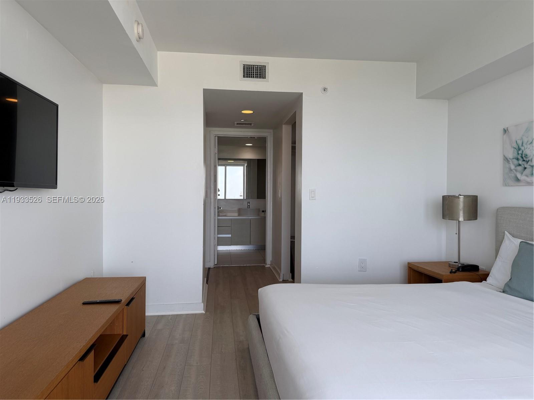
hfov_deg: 71.6
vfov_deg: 56.8
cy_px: 200
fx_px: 370
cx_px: 267
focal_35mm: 24
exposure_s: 1/200
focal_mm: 6.76
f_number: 1.78
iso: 80
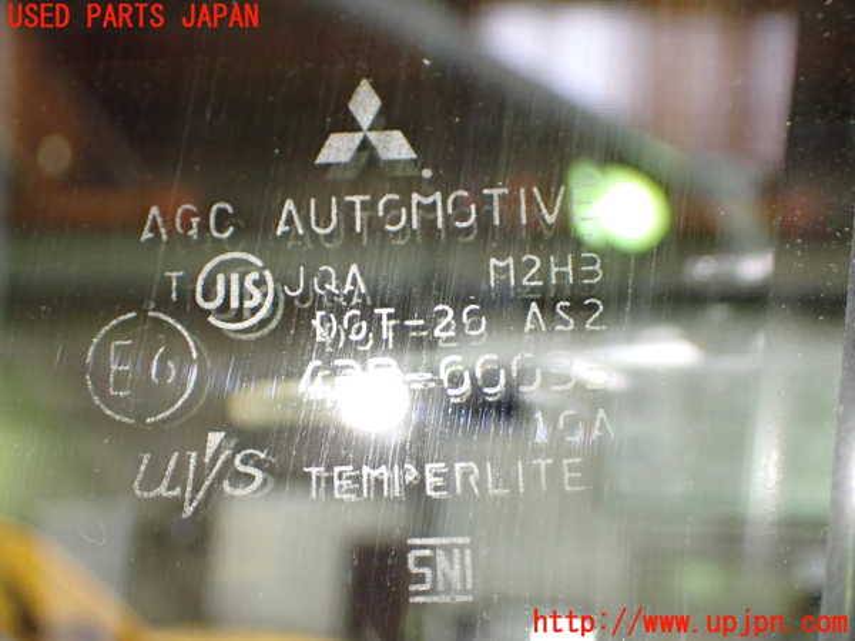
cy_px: 320
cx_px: 428
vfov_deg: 30.9
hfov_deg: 40.4
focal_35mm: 47
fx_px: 1161
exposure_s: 1/60
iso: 800
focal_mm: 8.4
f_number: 3.1
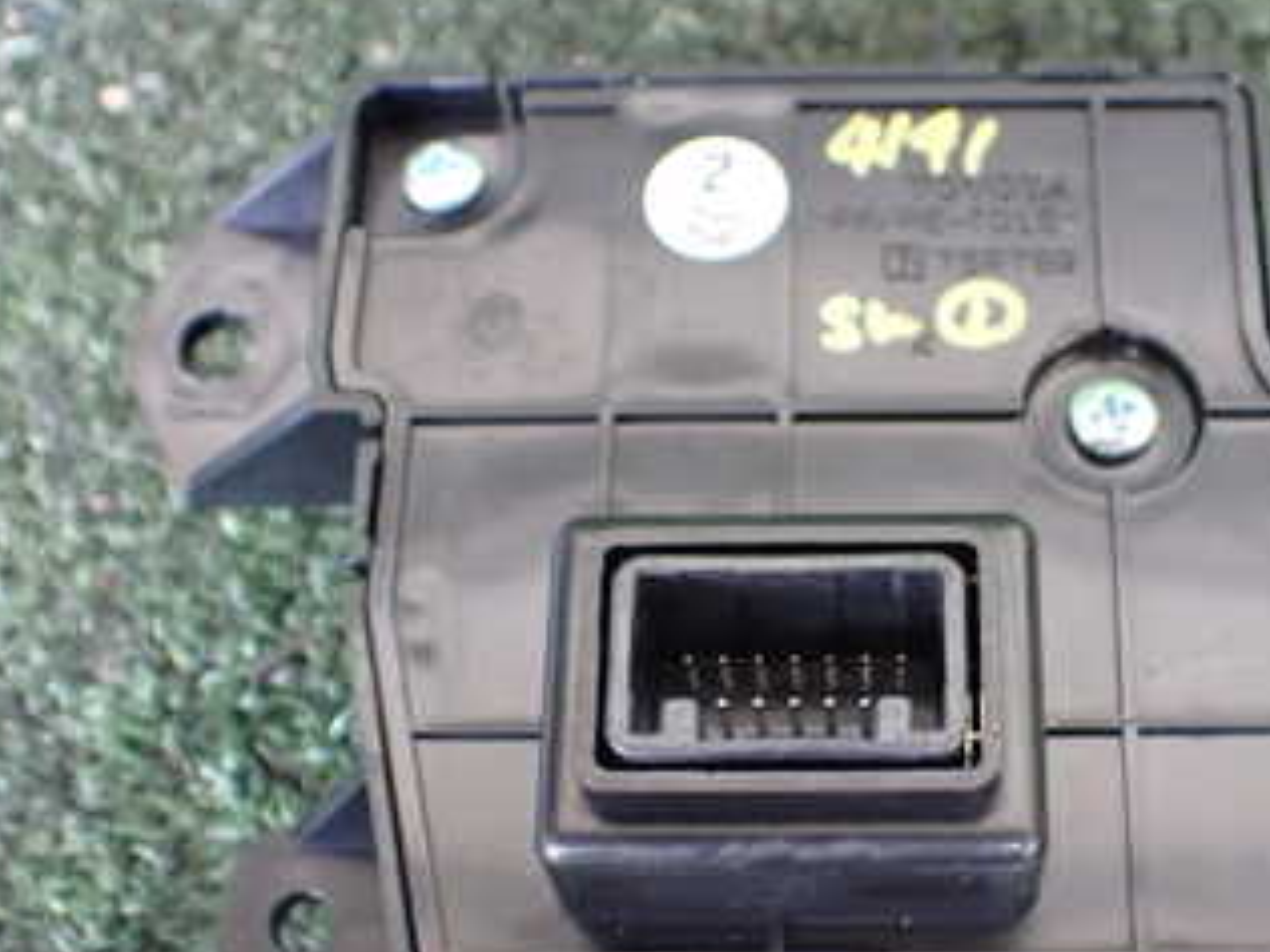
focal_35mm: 57
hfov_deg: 33.3
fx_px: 2091
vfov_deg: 25.5
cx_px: 896
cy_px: 623
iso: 800
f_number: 2.3
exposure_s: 1/60
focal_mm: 5.4
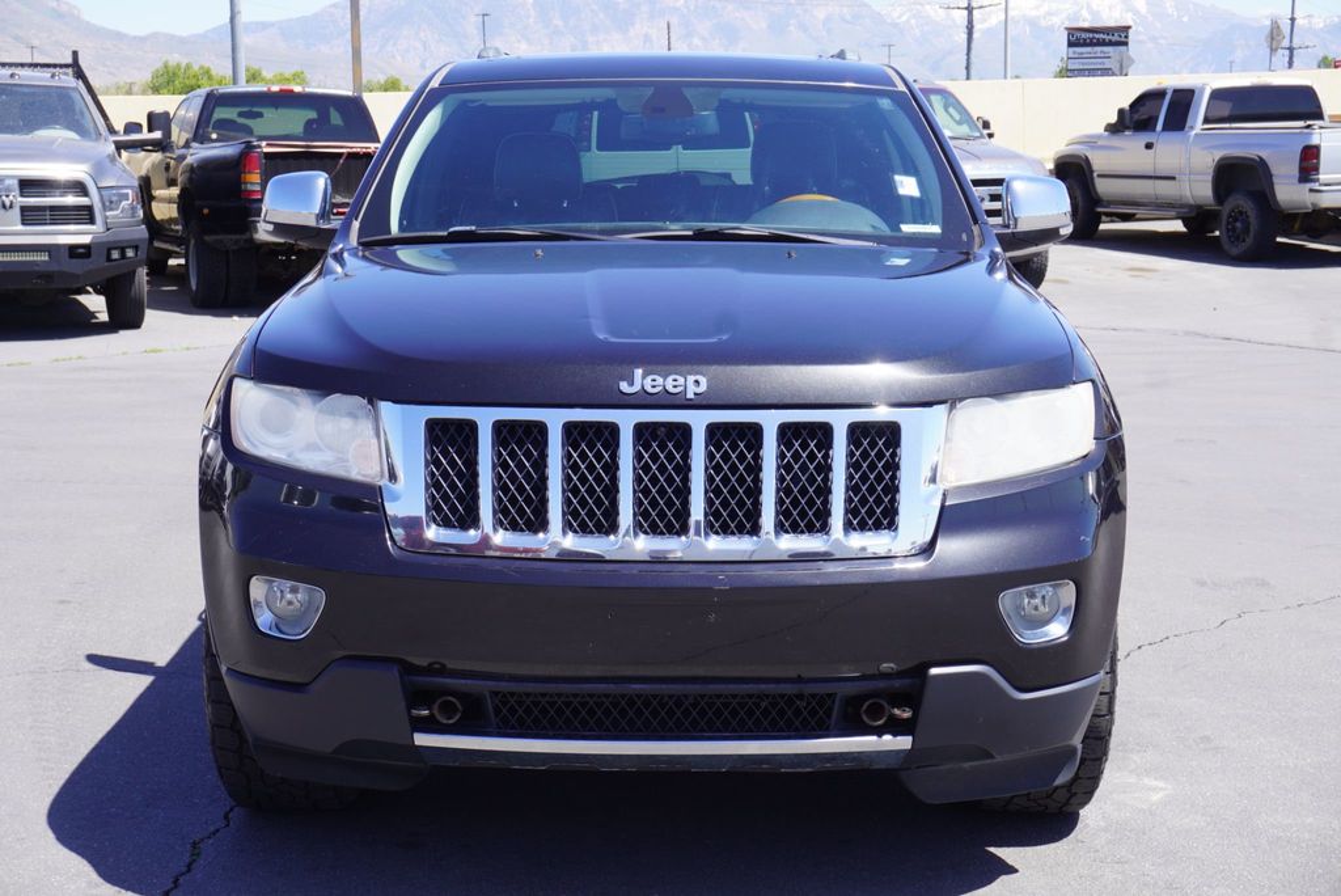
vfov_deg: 26.5
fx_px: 1901
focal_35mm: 51
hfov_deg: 38.9
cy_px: 448
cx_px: 670
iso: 100
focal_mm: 34
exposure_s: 1/100
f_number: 8
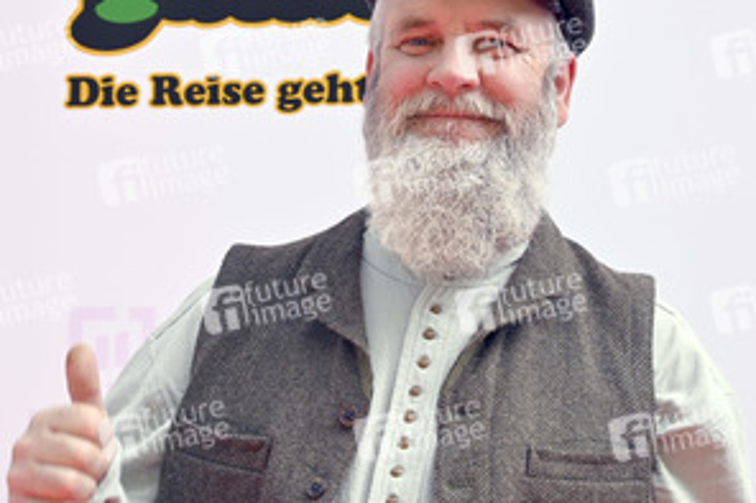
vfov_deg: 15.2
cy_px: 240
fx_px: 1889
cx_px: 453
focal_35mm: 90
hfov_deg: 22.6
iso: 200
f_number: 4
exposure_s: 1/400
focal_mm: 59
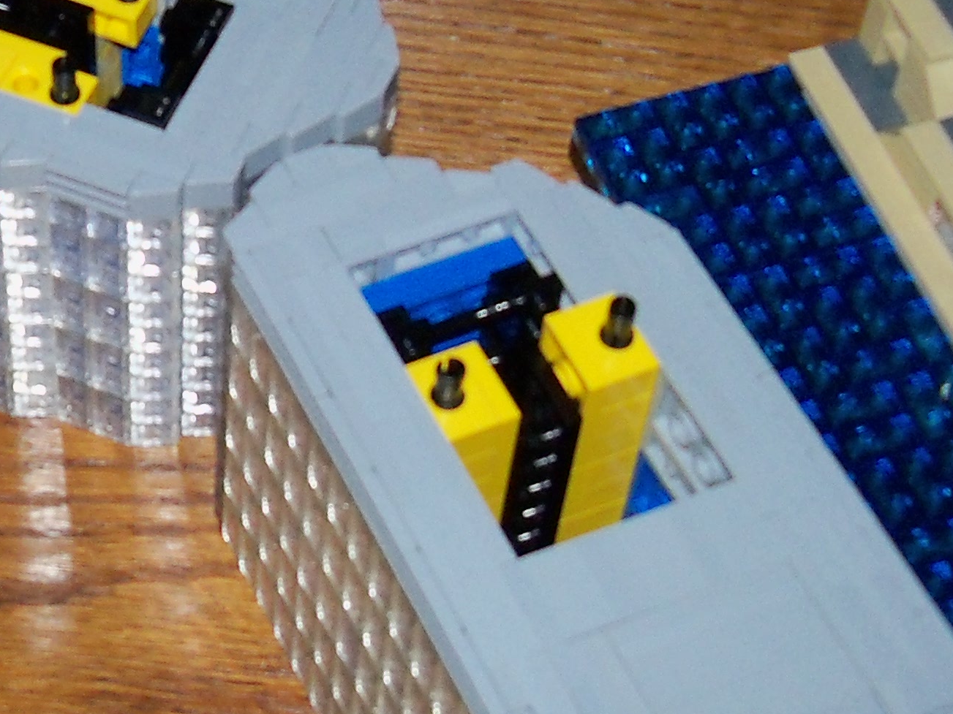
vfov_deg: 15.1
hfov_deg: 18.5
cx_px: -314
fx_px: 2698
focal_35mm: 98
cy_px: 325
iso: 200
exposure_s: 1/30
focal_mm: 6.2
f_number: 3.5
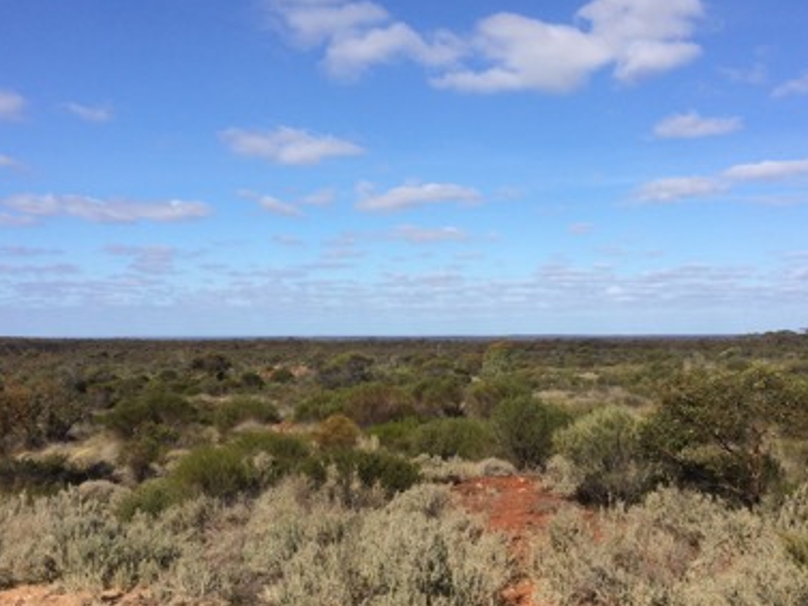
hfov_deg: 46.8
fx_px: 934
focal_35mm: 40
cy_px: 291
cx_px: 396
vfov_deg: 36.0
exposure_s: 1/2740
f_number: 2.2
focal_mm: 4.15
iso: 32
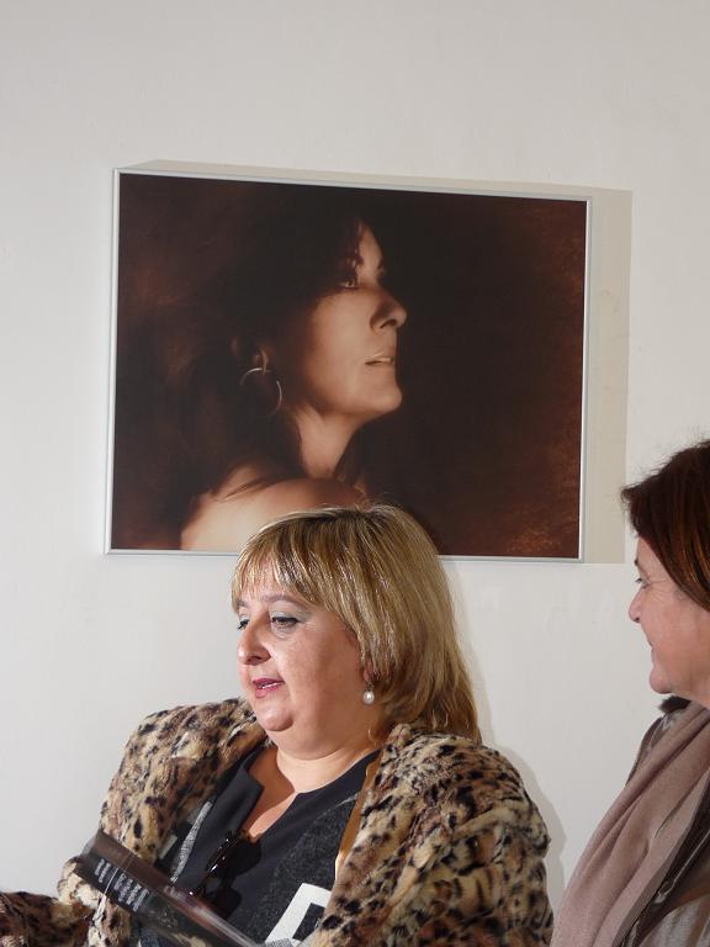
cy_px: 474
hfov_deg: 16.1
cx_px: 355
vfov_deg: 21.3
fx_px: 2516
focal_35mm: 92
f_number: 3.4
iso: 100
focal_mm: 11.5
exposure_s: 1/30
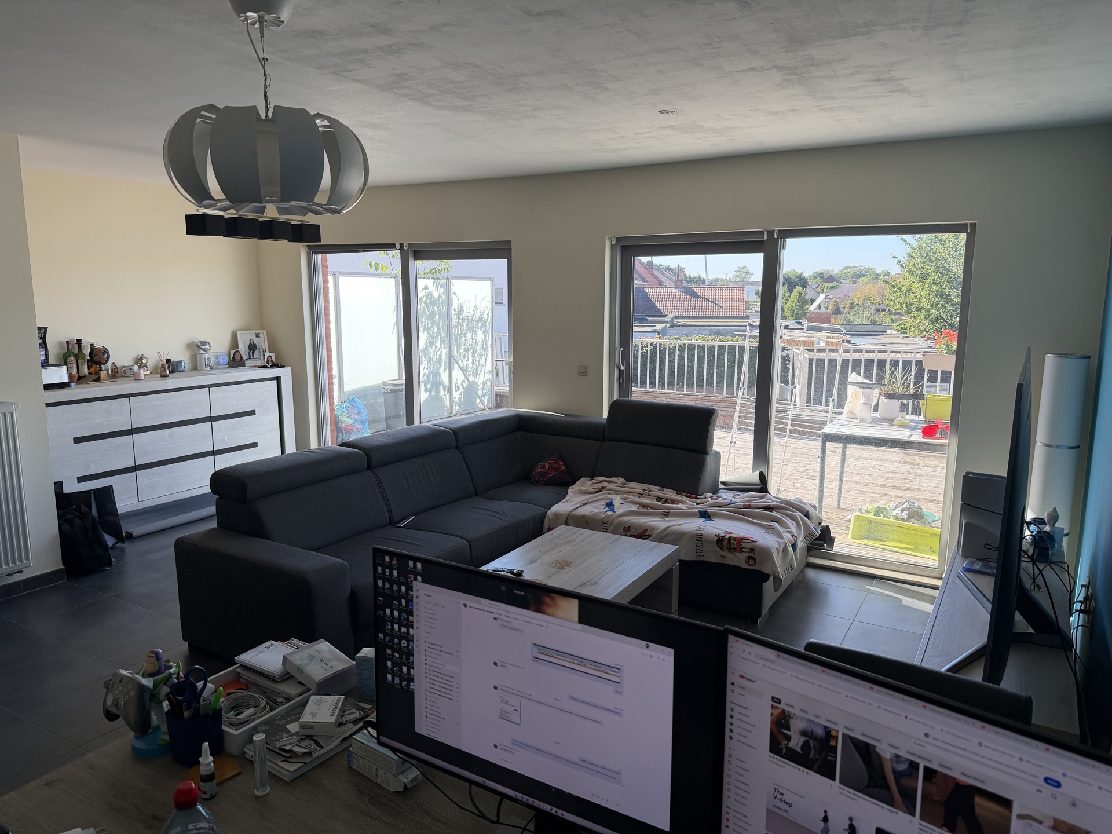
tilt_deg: -10.3
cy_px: 417
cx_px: 556
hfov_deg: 71.6
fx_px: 771
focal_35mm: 24
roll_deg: -0.1
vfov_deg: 56.8
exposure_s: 1/643
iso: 100
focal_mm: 6.76
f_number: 1.78
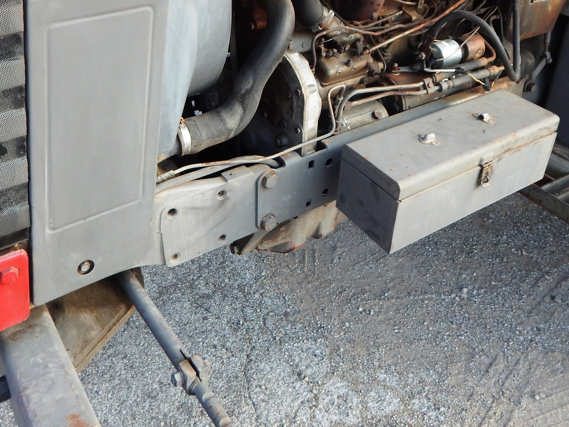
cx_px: 254
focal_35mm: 36
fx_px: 592
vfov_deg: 38.2
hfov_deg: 51.3
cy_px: 86
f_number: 3
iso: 125
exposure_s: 1/320
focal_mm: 4
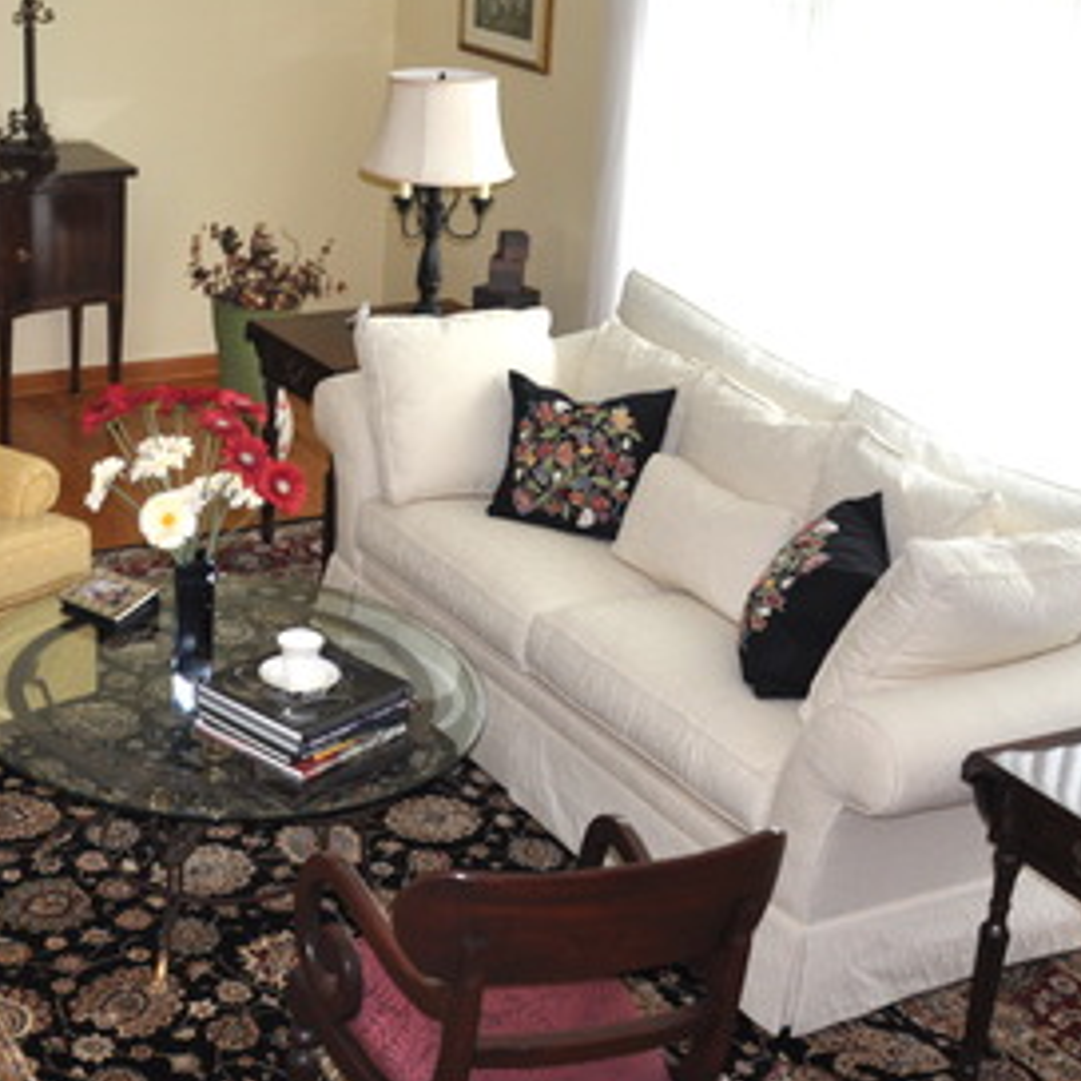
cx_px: 44
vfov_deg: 31.2
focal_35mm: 54
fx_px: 1908
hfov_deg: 29.8
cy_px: 312
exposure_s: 1/8
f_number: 3.5
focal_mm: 18
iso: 400
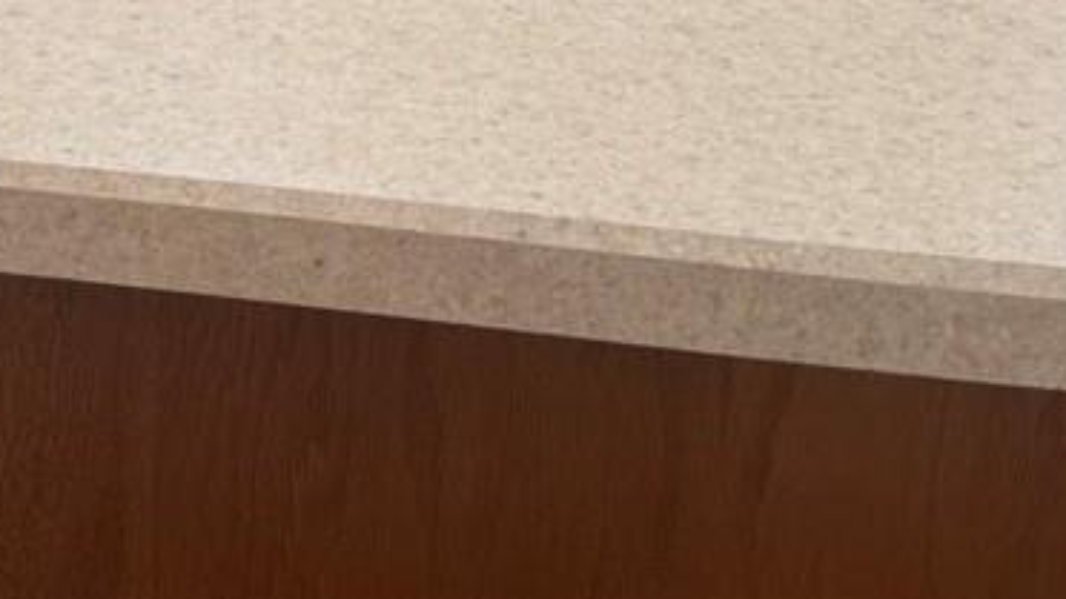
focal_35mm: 72
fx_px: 2035
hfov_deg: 28.6
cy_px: -321
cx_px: 186
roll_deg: -1.1
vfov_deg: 15.4
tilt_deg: -14.3
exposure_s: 1/60
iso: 100
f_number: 1.78
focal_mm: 6.76
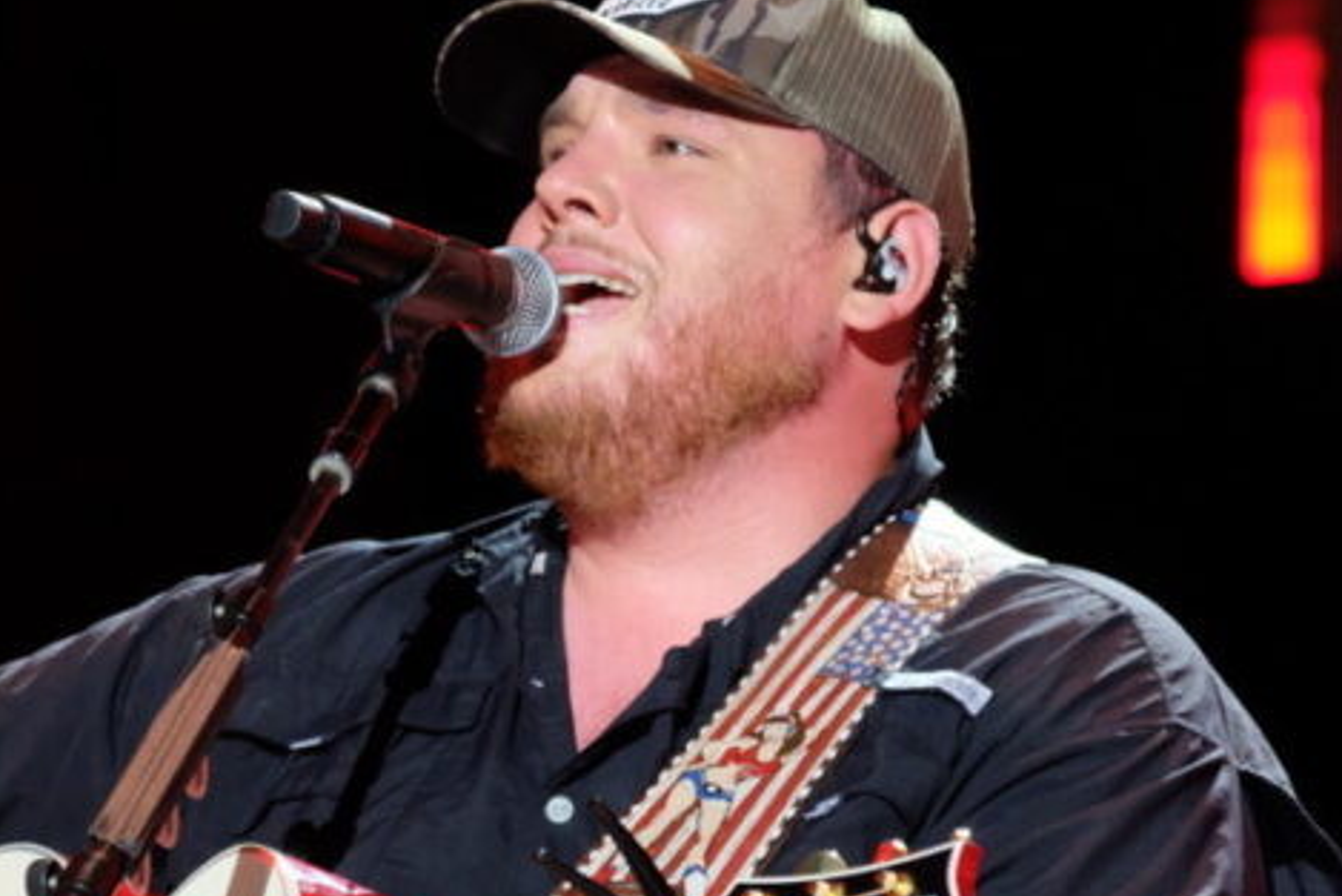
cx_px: 667
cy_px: 527
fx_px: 19091
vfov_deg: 2.7
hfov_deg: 4.0
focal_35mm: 512
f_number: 6.7
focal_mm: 230
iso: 3200
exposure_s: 1/45
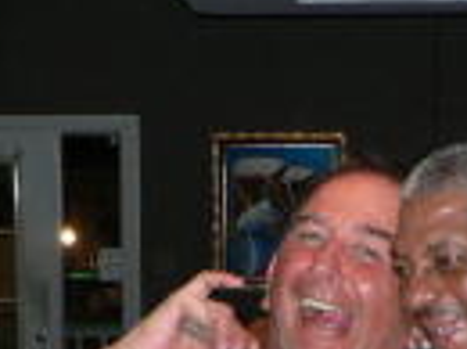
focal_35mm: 135
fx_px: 1818
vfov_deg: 10.4
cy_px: 599
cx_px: 435
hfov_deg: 14.5
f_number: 2.8
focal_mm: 6
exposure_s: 1/60
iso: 200
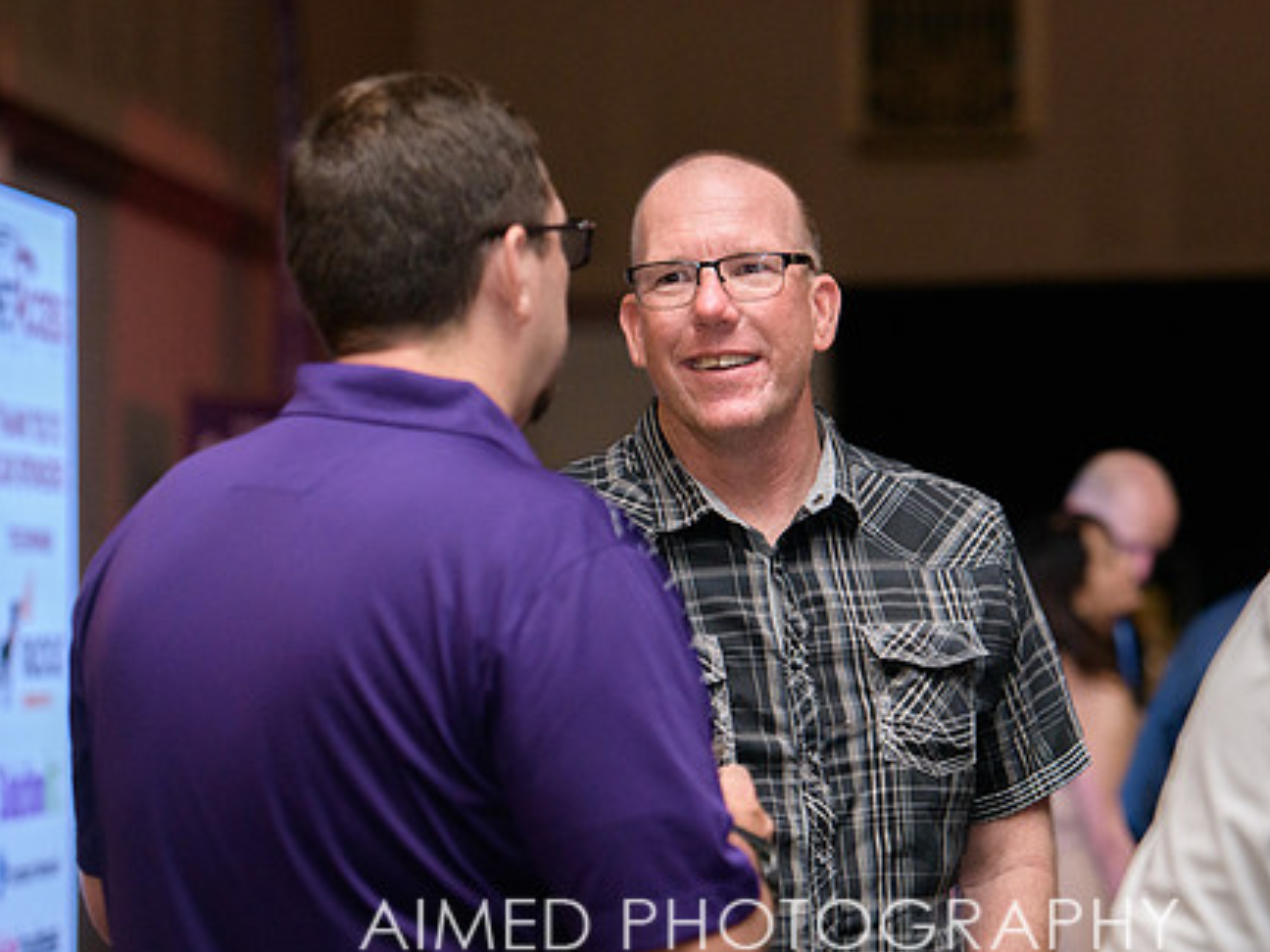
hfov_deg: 12.7
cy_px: 413
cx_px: 770
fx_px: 5723
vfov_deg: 9.5
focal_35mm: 156
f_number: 3.5
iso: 2000
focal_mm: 120
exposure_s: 1/250
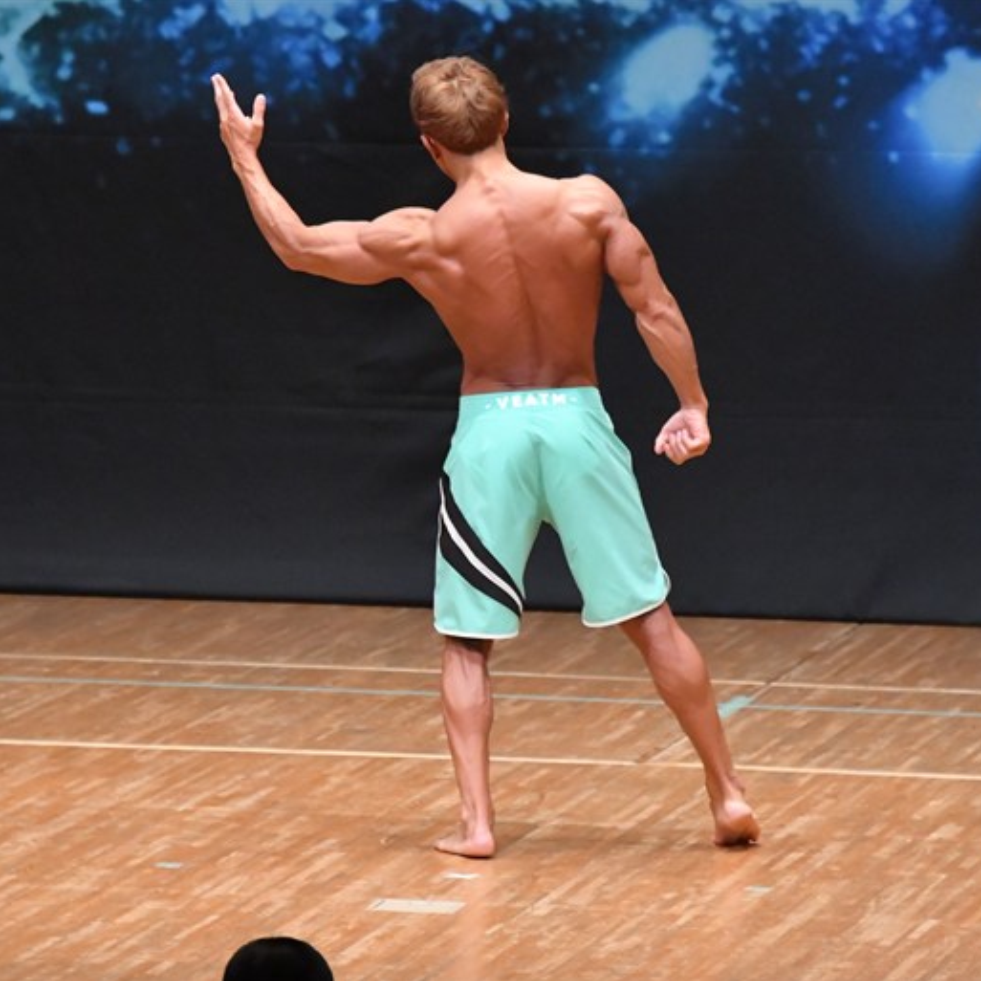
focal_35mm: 366
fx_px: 11735
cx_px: 462
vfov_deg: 4.8
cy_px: 491
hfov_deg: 4.8
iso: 8000
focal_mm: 190
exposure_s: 1/400
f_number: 5.6
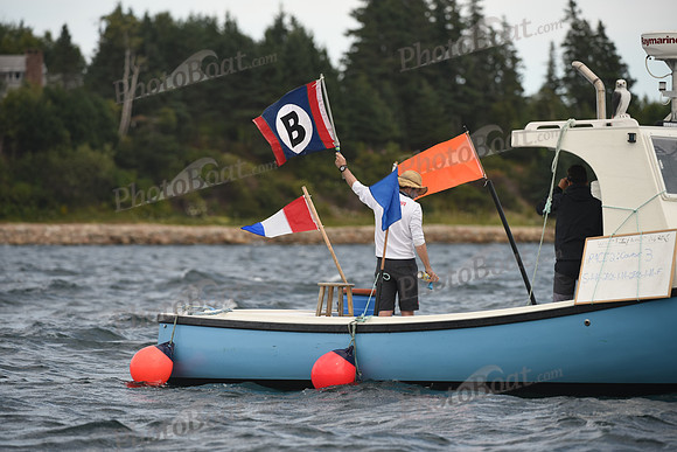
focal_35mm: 290
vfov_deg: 4.7
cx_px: 338
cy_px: 226
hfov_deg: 7.1
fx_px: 5455
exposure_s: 1/1000
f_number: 4.5
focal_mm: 290
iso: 250
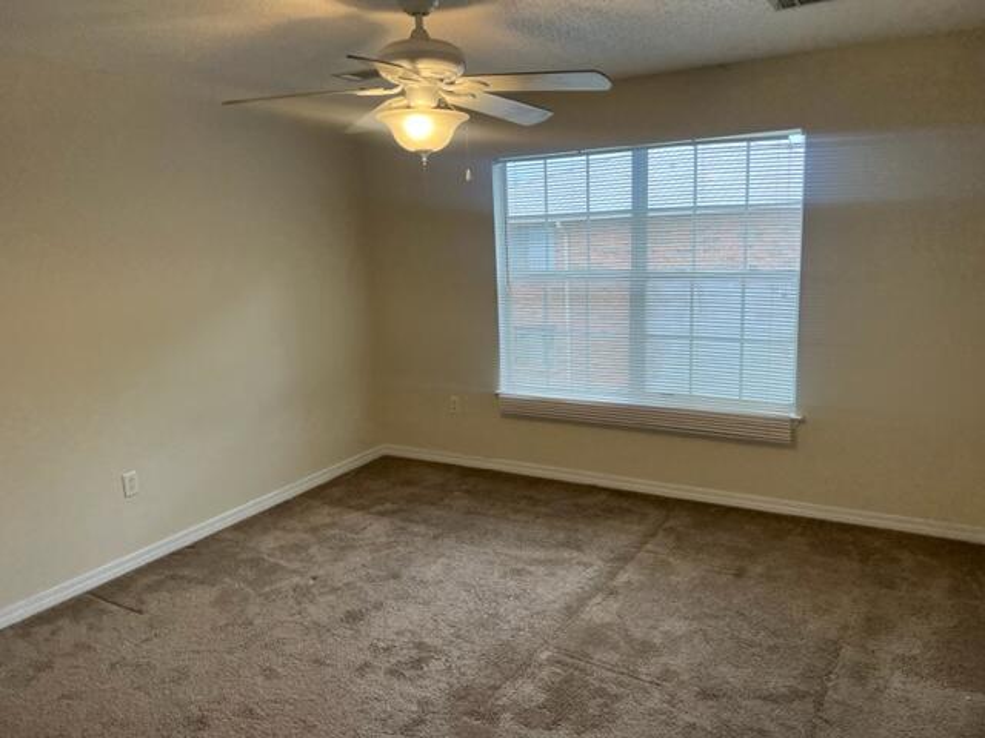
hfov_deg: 67.3
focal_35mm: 26
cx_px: 492
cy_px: 369
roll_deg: +2.3
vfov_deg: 53.1
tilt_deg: -10.9
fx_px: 740
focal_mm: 5.7
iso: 100
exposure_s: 1/120
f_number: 1.5
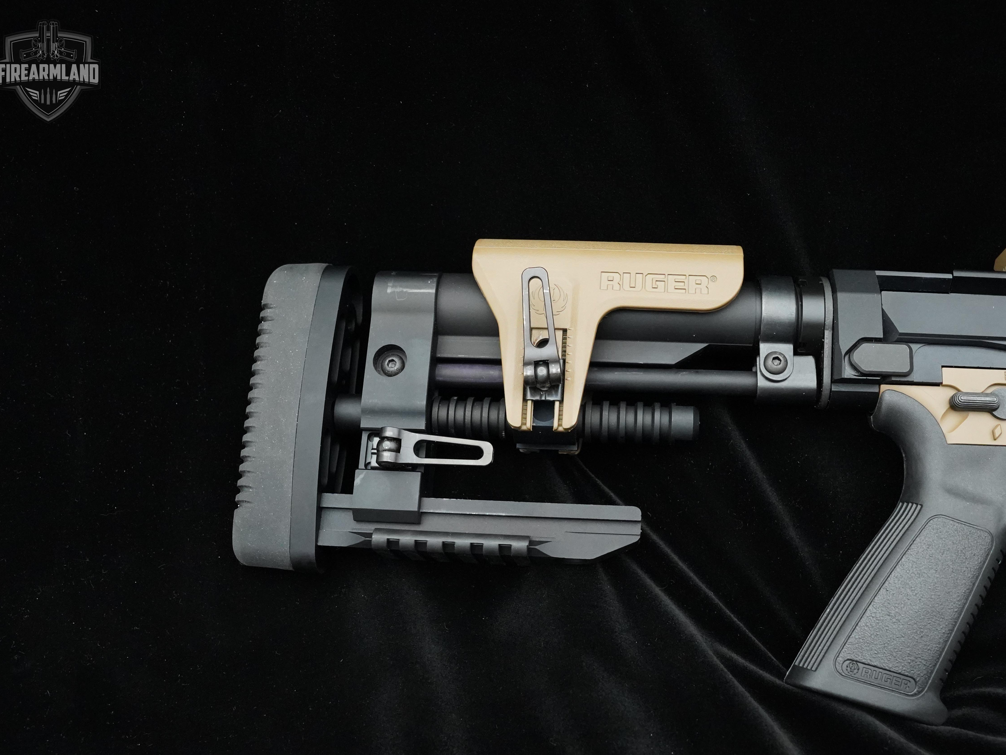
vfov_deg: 45.4
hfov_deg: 58.0
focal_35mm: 31
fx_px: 901
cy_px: 415
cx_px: 588
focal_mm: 24
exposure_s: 1/60
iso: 8000
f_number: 6.3
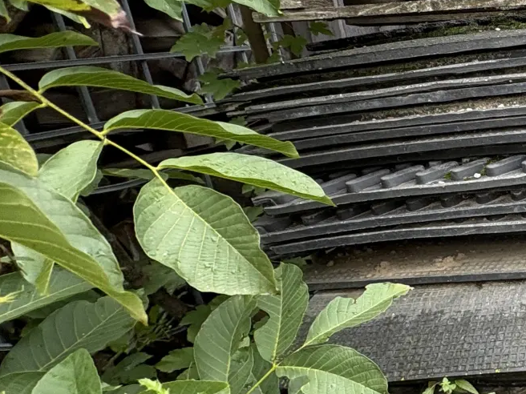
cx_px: 701
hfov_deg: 32.7
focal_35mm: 41
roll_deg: +2.9
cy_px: 215
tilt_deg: -19.4
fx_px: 623
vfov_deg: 35.1
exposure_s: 1/99
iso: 64
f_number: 2.2
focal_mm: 2.22
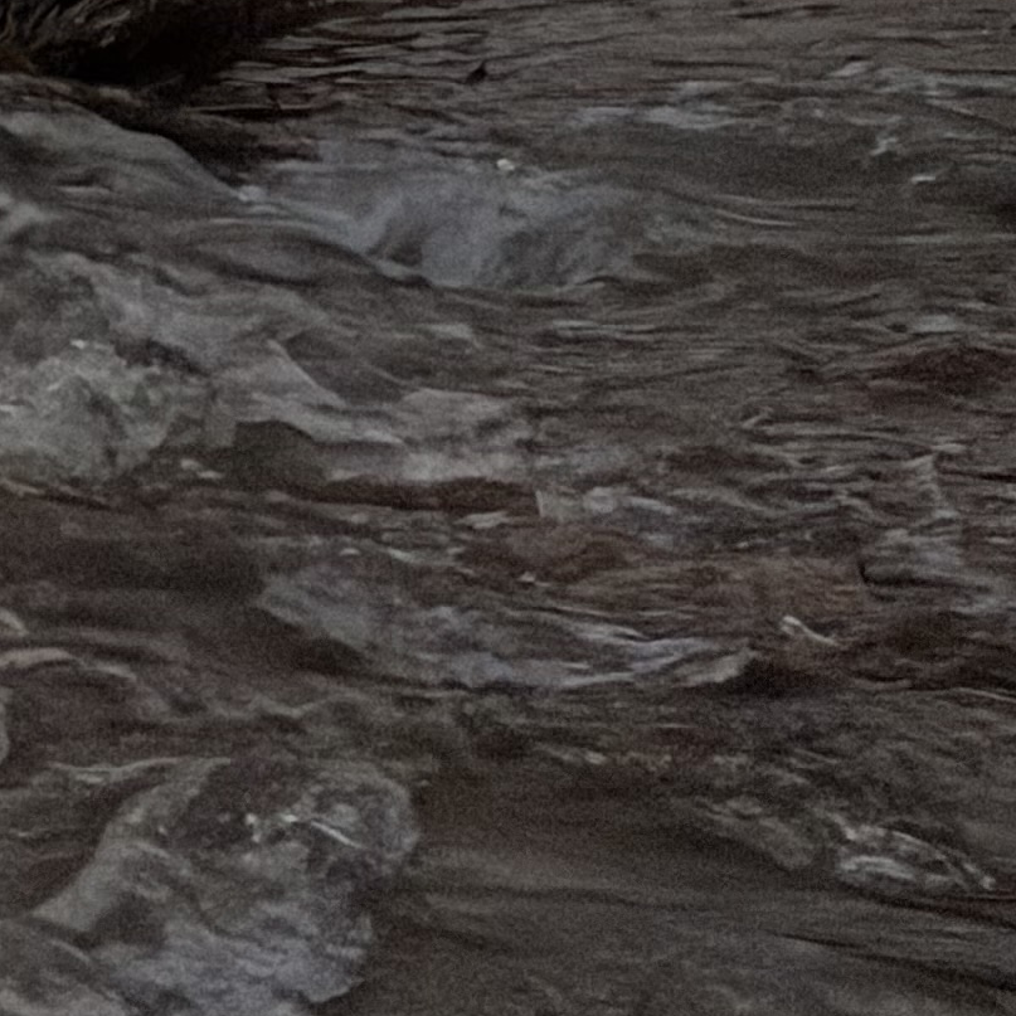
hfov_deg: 8.0
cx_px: -867
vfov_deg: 7.9
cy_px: -884
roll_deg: -0.3
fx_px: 7040
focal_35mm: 212
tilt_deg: -1.0
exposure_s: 1/30
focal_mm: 6.76
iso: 640
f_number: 1.78
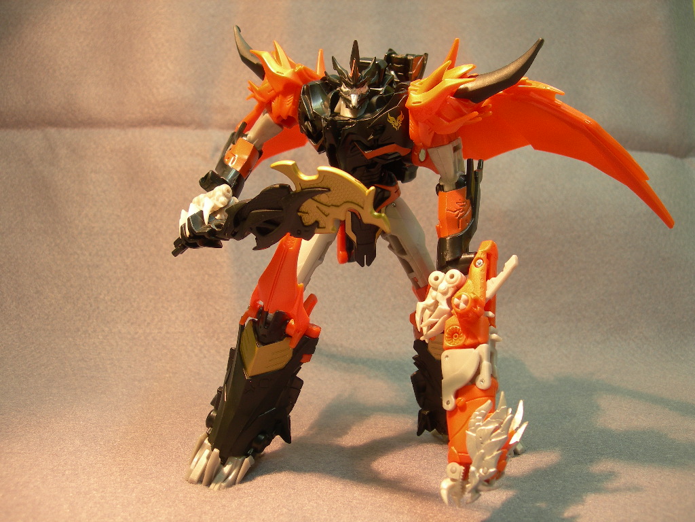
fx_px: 763
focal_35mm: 38
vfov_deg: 37.7
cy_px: 261
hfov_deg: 49.0
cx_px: 348
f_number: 2.8
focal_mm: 7.8
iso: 50
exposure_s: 1/10.5
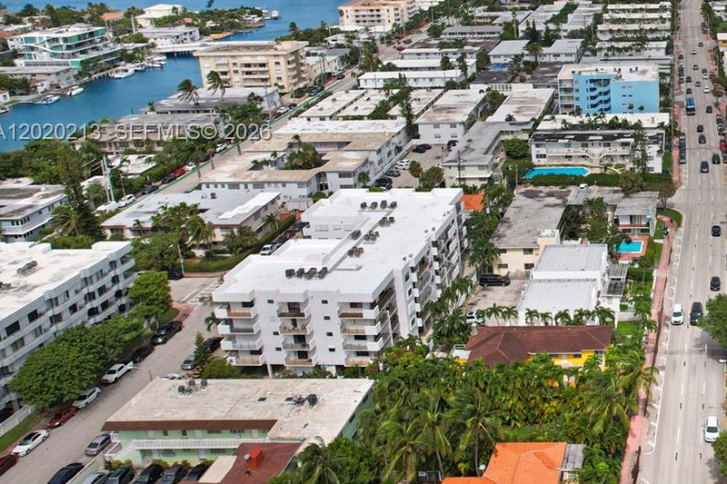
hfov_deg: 39.6
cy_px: 133
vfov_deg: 30.1
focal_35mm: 44
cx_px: 715
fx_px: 888
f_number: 2.8
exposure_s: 1/1000
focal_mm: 8.38
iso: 100
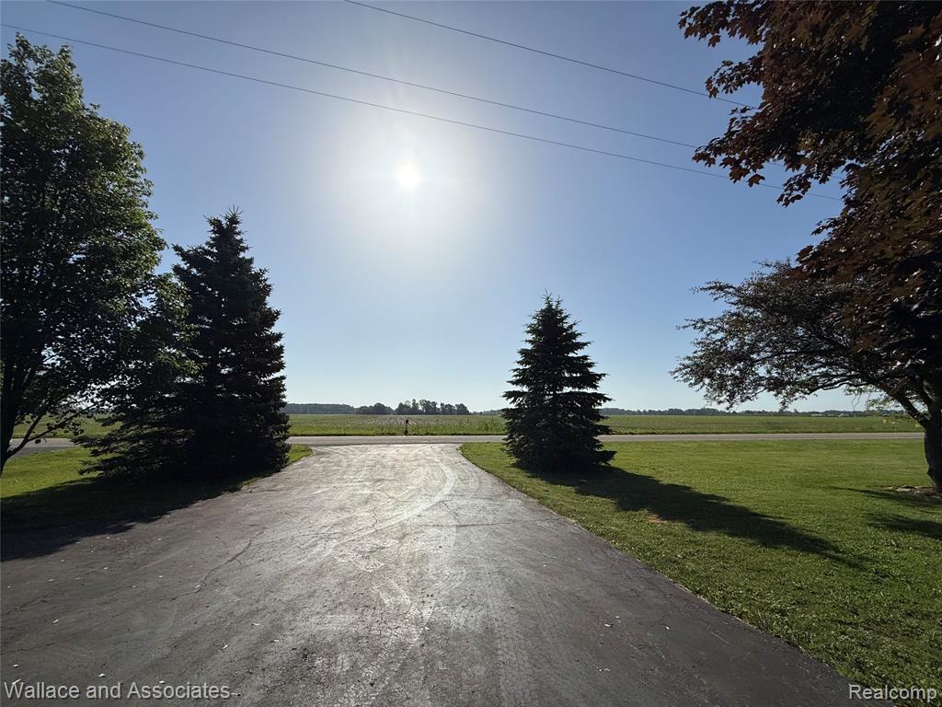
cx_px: 471
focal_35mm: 14
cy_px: 354
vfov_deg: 85.7
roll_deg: -0.1
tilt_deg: +8.5
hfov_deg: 102.1
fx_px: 381
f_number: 2.2
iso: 40
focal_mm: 2.22
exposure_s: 1/6173
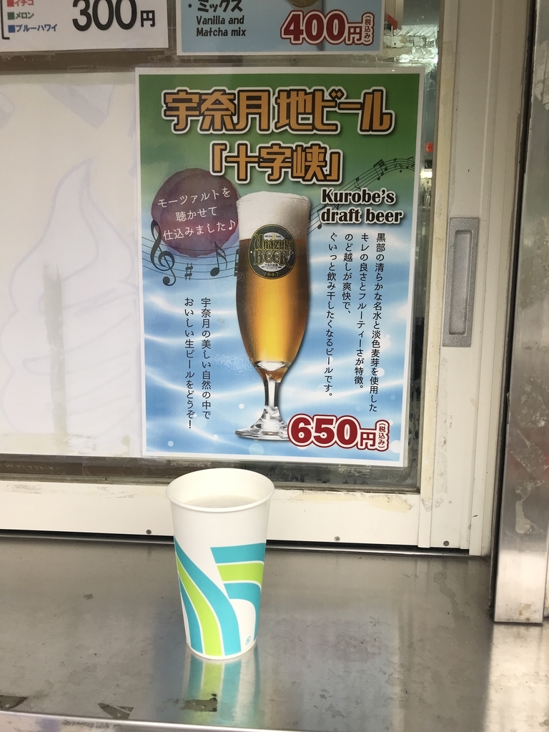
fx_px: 592
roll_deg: -0.5
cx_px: 274
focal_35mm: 28
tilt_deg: -8.4
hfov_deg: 49.7
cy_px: 366
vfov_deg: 63.4
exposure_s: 1/424
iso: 20
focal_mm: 3.99
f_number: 1.8
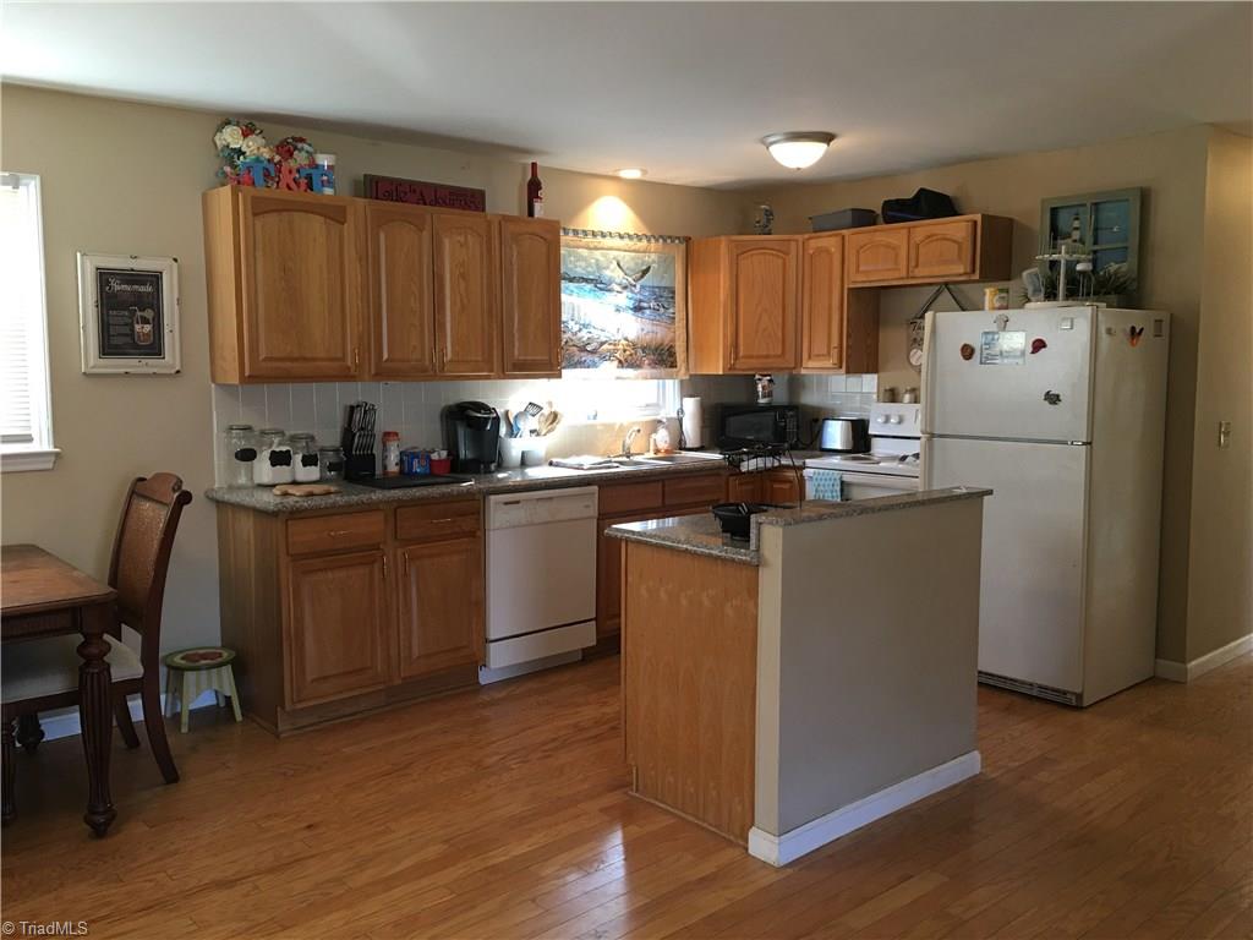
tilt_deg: -4.4
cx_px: 626
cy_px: 470
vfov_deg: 48.2
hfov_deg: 61.7
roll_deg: +0.9
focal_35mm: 29
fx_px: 1050
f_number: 2.2
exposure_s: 1/15
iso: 32
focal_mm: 4.15
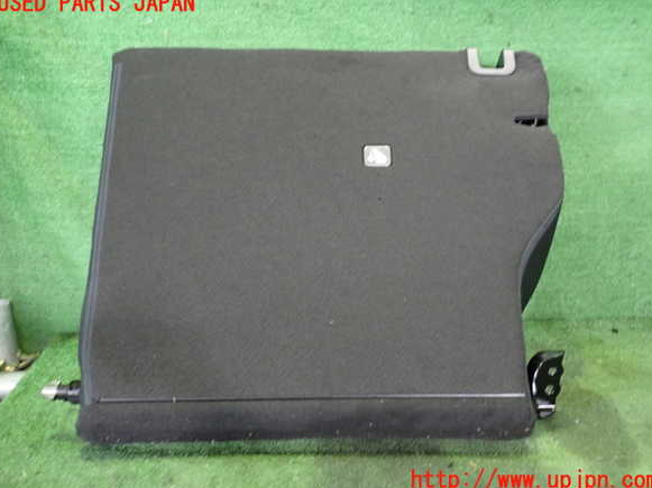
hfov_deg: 58.4
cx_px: 328
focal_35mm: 31
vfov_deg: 45.4
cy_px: 242
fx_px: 584
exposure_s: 1/30
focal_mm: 5.4
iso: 800
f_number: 2.3
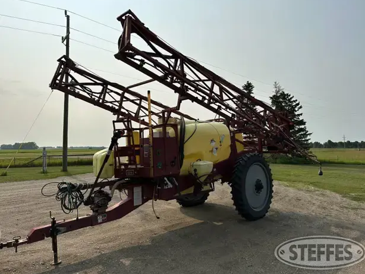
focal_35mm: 25
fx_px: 264
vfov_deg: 54.9
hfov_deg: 69.3
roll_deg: +0.5
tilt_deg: +1.8
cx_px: 190
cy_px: 134
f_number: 1.78
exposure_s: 1/13699
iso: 80
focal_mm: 6.86
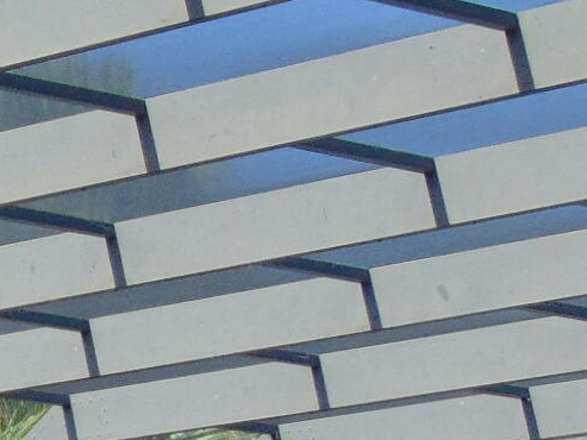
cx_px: -539
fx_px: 4461
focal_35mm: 263
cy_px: 593
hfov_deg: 7.3
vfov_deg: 5.6
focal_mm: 9
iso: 80
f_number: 3.5
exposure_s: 1/320
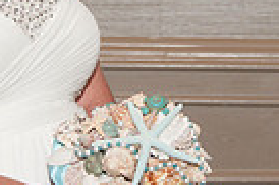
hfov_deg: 7.4
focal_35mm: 279
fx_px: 2160
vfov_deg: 4.9
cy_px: 5
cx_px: 179
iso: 400
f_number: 5.6
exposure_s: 1/60
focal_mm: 44
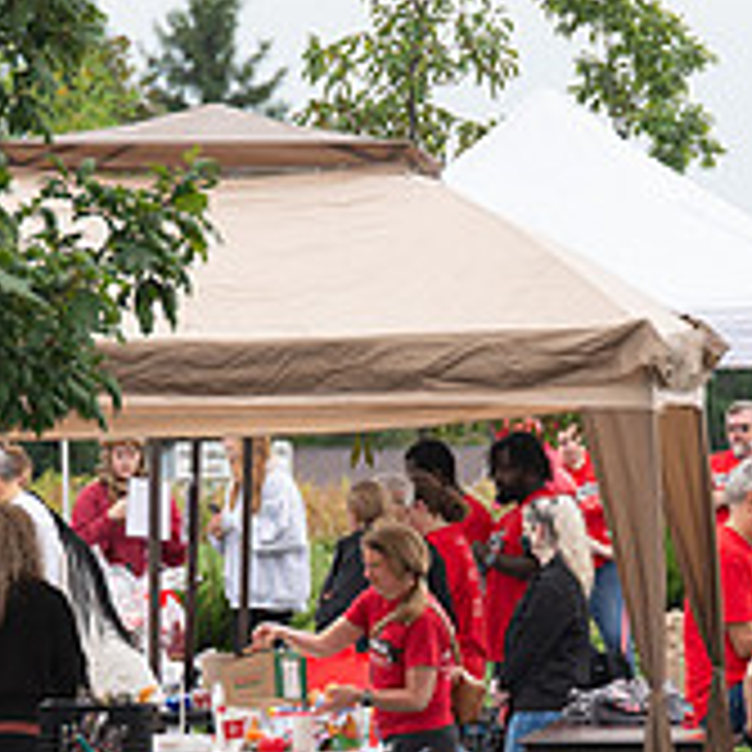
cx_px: 360
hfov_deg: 3.0
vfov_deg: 3.0
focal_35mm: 592
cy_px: 606
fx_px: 14550
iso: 640
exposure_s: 1/400
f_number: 5
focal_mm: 200
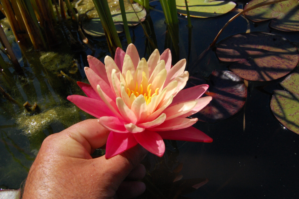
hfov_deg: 49.6
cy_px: 100
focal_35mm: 39
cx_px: 150
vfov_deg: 34.1
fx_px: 324
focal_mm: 26
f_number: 14
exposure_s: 1/800
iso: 800
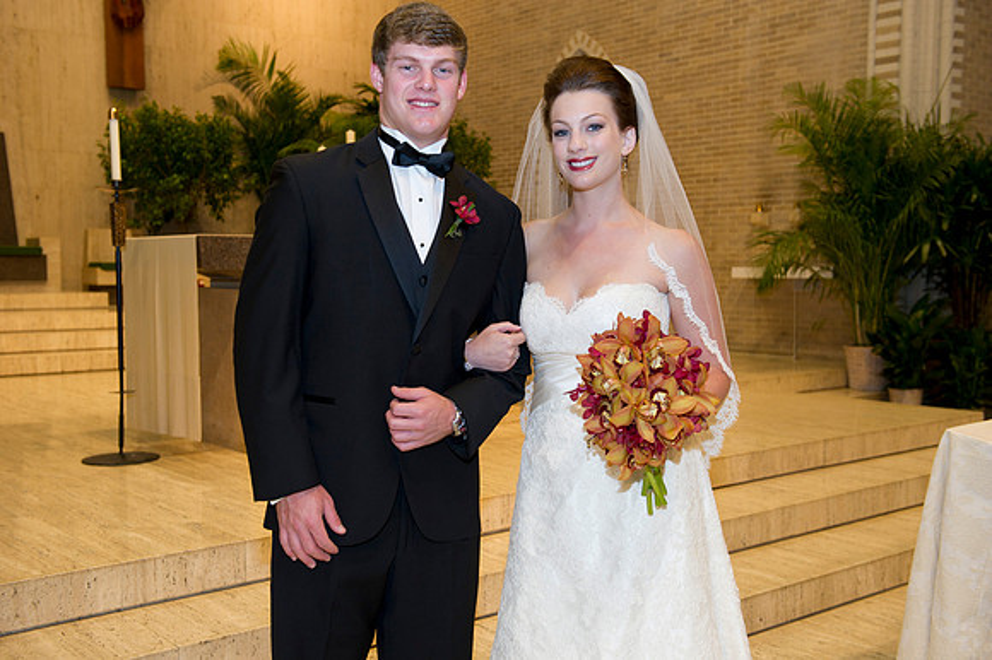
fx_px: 1102
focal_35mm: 40
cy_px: 330
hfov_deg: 48.5
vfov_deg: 33.4
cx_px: 496
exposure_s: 1/60
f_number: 4.5
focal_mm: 40
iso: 800
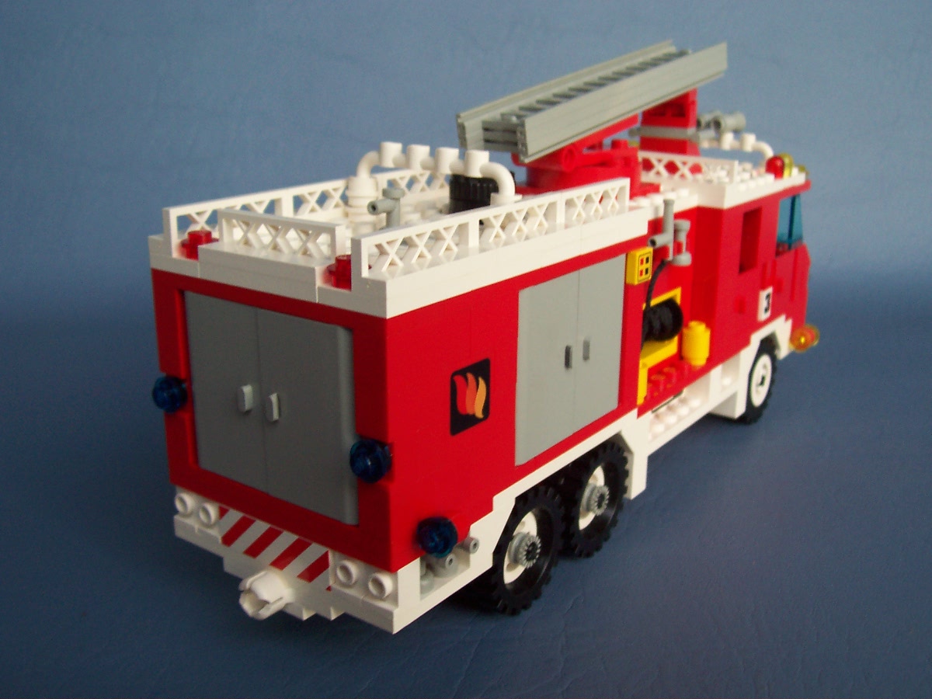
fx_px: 996
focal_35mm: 37
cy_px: 350
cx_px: 466
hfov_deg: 50.1
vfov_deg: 38.7
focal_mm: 5.6
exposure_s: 1/45
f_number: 2.8
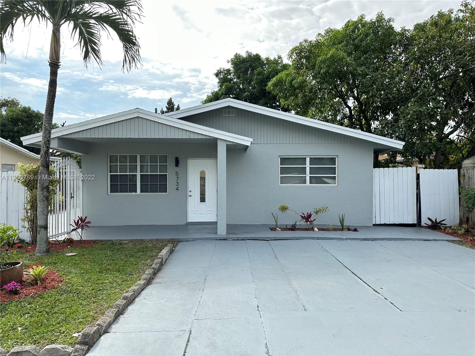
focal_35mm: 24
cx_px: 238
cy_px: 178
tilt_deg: -1.1
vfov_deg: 56.8
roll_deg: -0.2
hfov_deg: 71.6
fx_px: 329
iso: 80
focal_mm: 6.86
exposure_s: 1/1988
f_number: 1.78
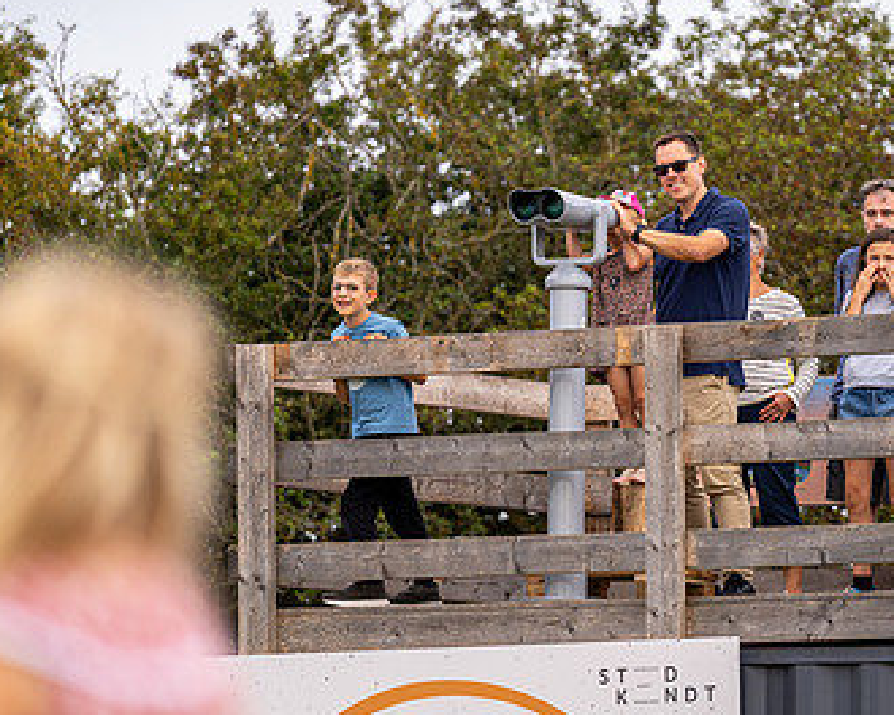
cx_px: 753
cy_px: 353
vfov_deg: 5.1
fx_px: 8070
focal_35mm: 305
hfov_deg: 6.3
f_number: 2.8
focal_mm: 185
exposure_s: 1/640
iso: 80
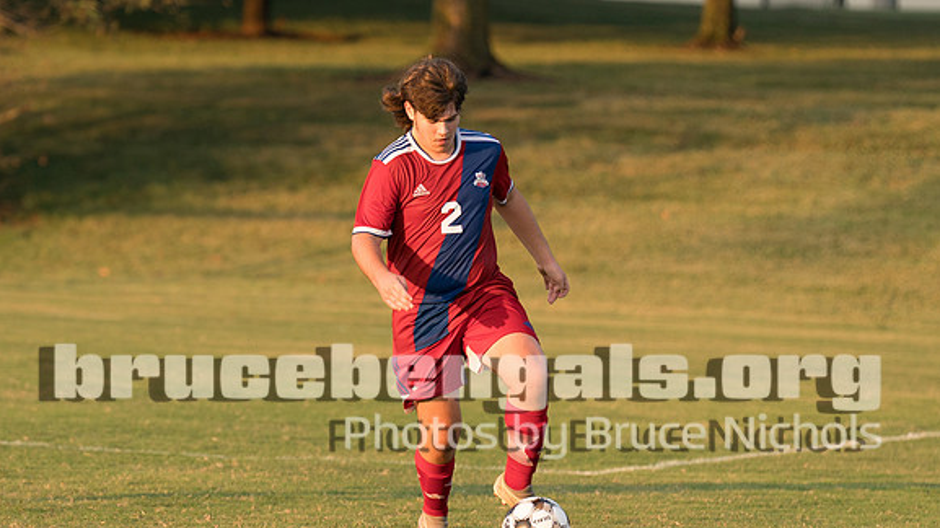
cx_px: 452
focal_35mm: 327
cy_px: 259
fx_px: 8147
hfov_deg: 6.6
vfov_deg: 3.7
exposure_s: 1/1250
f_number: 2.8
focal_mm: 157
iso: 400
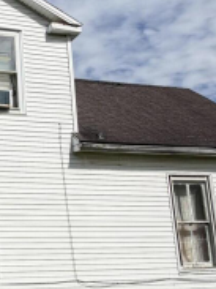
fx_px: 425
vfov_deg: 37.4
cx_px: -63
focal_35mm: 51
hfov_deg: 24.9
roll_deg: +0.8
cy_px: 173
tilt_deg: +11.4
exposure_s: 1/1745
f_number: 2.2
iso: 20
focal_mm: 2.22
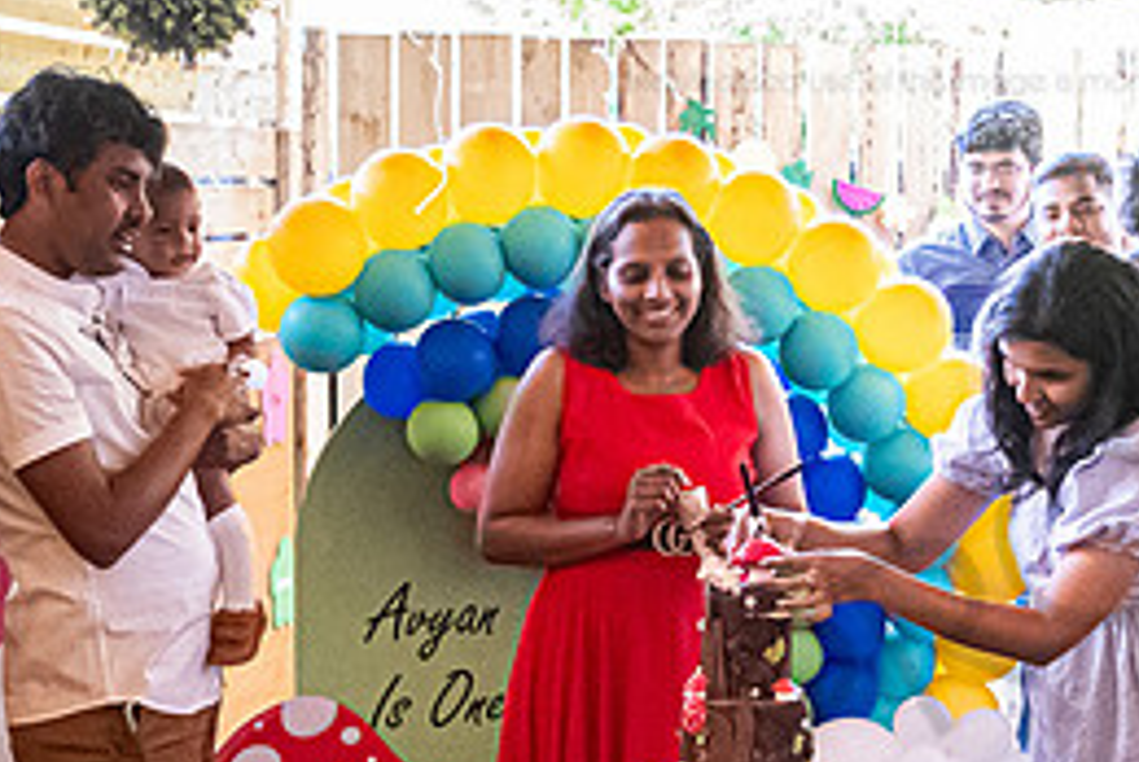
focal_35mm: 80
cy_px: 418
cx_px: 868
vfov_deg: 17.1
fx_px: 2534
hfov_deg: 25.0
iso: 5000
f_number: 2.2
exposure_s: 1/250
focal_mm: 18
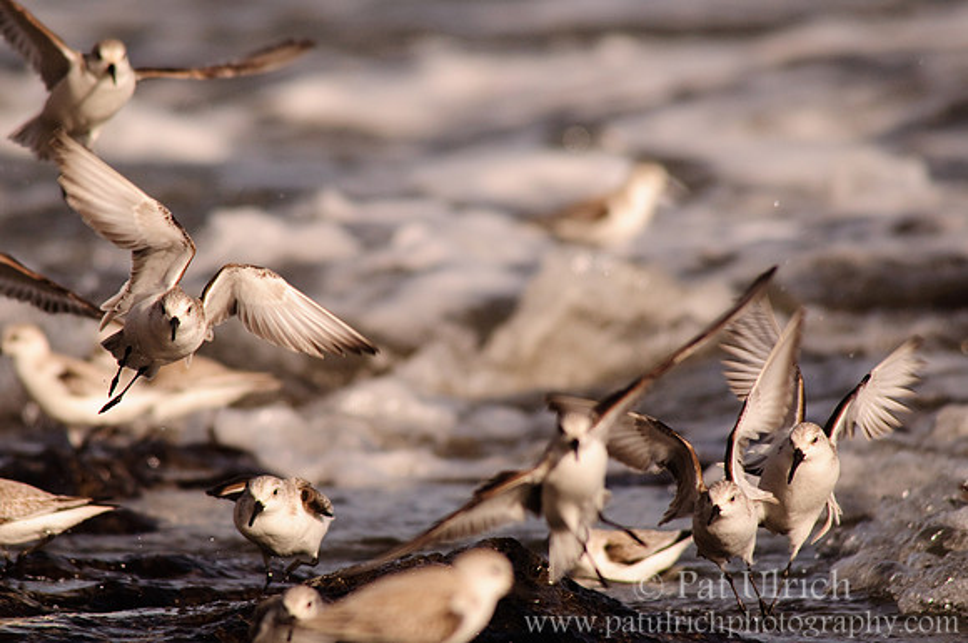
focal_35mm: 600
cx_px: 484
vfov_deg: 2.3
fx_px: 16111
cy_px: 322
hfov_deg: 3.4
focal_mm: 400
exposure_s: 1/1600
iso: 400
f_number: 8
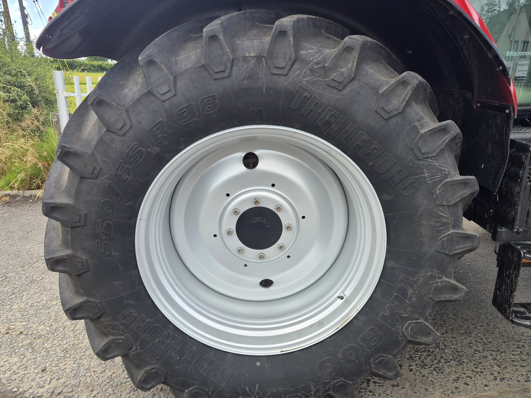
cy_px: 204
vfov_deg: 53.0
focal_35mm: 26
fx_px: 399
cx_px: 253
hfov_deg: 67.3
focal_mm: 5.4
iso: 80
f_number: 1.8
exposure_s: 1/1056
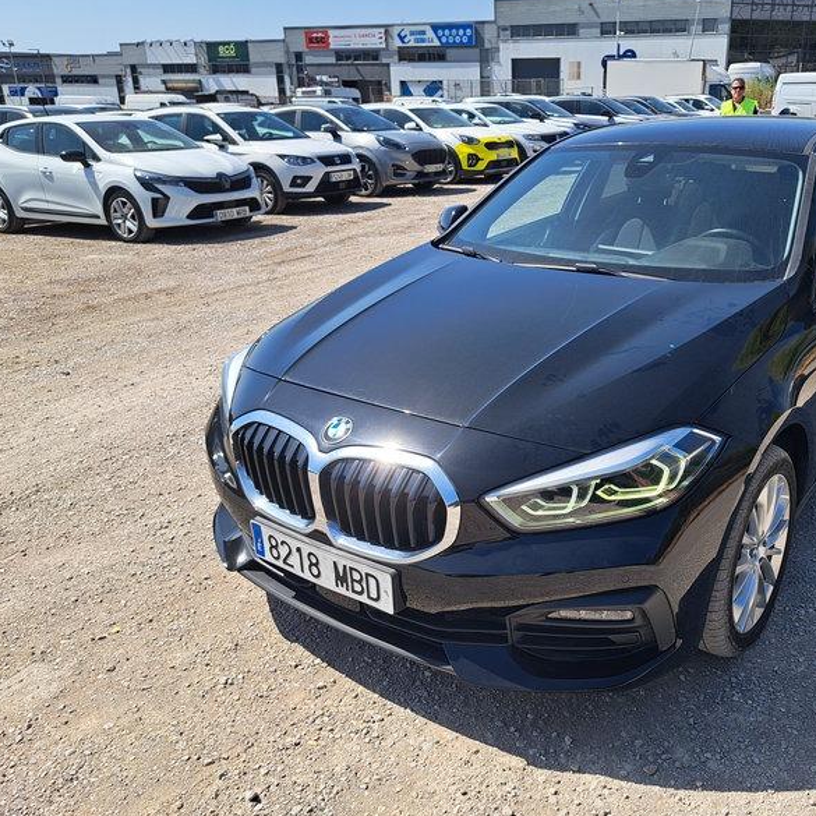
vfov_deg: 55.6
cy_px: 402
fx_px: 773
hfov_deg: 54.8
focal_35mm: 29
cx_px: 522
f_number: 1.8
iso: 50
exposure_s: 1/1259
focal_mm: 5.23
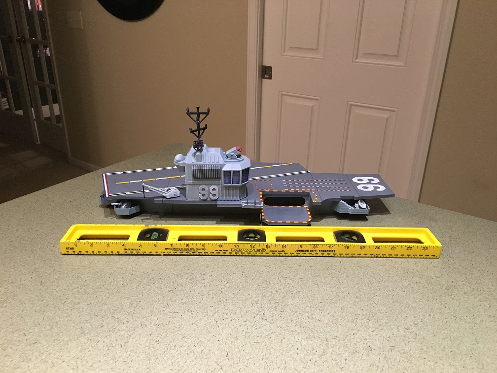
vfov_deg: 48.2
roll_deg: -1.5
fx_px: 416
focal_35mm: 29
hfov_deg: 61.7
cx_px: 248
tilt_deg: -22.7
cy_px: 186
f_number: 2.2
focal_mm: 4.15
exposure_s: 1/30
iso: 200
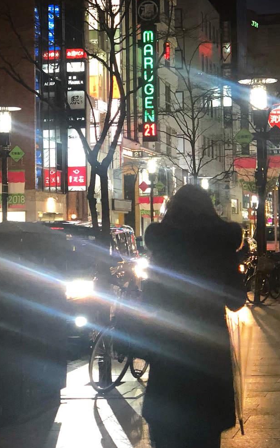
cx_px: 135
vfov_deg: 23.3
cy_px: 184
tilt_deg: +3.3
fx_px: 1087
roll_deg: +0.8
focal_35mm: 89
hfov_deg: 14.7
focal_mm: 6
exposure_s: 1/15
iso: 160
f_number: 2.4
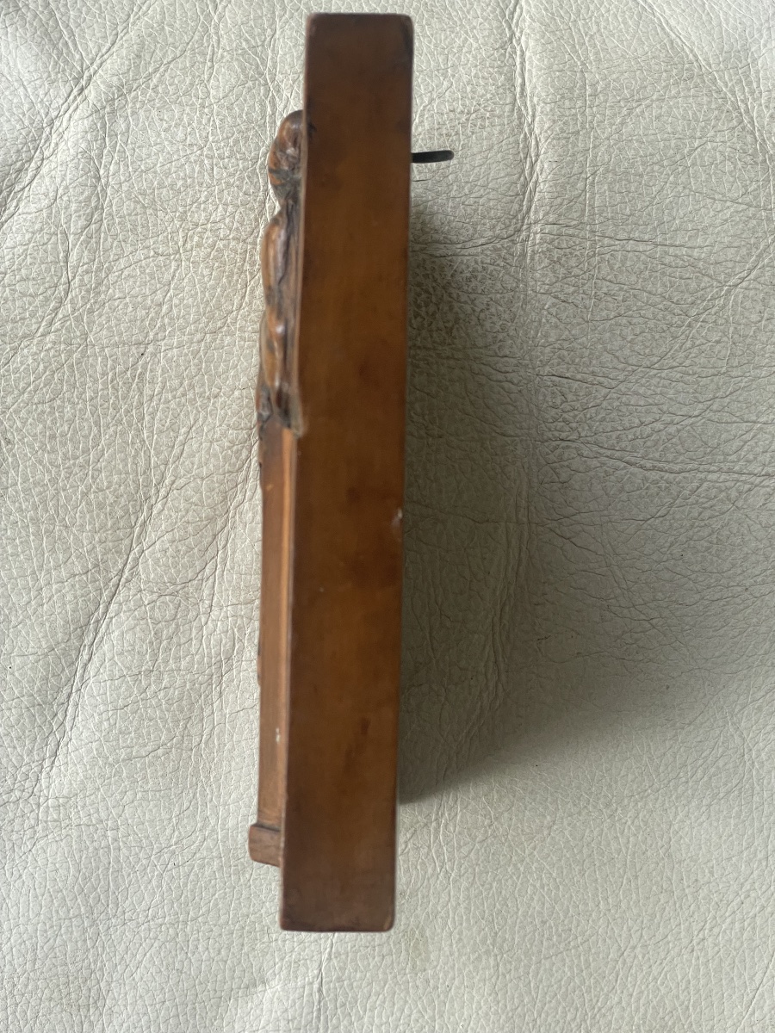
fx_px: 1552
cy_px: 516
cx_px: 388
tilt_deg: -80.5
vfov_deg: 36.8
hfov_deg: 28.0
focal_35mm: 52
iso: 80
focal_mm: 6
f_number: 2
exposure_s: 1/99
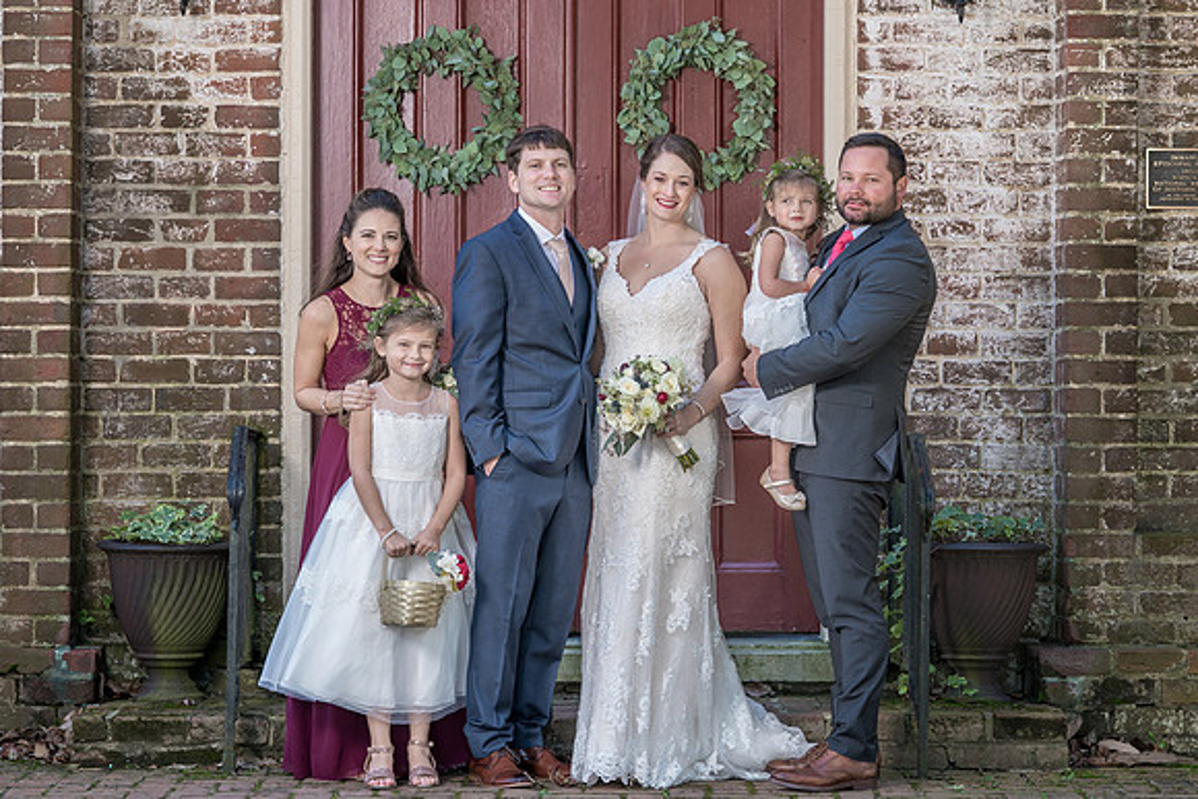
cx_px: 623
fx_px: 4613
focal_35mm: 139
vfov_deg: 9.9
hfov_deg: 14.8
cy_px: 275
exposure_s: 1/200
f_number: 4.5
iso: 400
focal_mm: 101
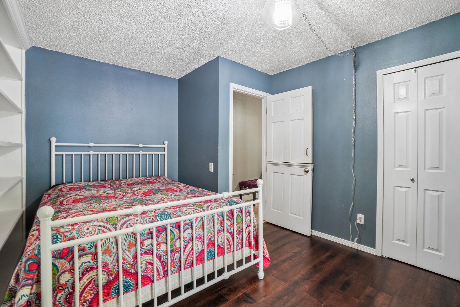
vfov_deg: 77.3
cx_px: 230
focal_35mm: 15
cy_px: 154
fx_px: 192
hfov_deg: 100.4
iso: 400
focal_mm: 10
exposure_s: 1/2.5
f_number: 8
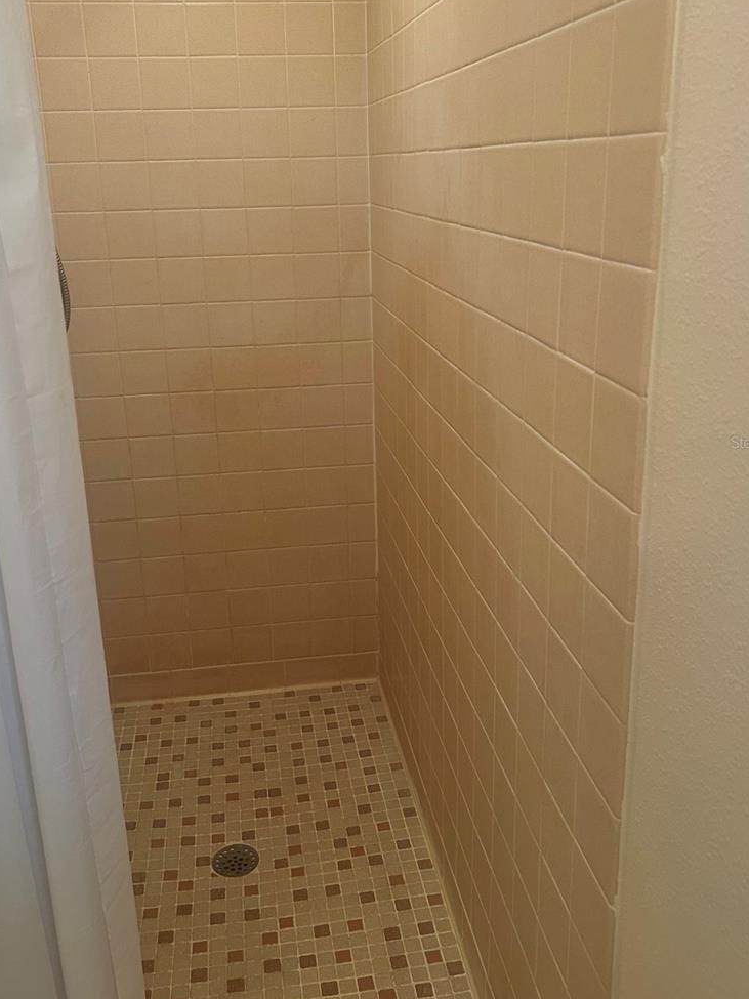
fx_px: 923
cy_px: 442
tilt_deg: -17.0
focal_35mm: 32
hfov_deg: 44.1
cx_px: 342
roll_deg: +2.1
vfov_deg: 56.7
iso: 160
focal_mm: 5.7
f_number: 1.5
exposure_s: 1/60
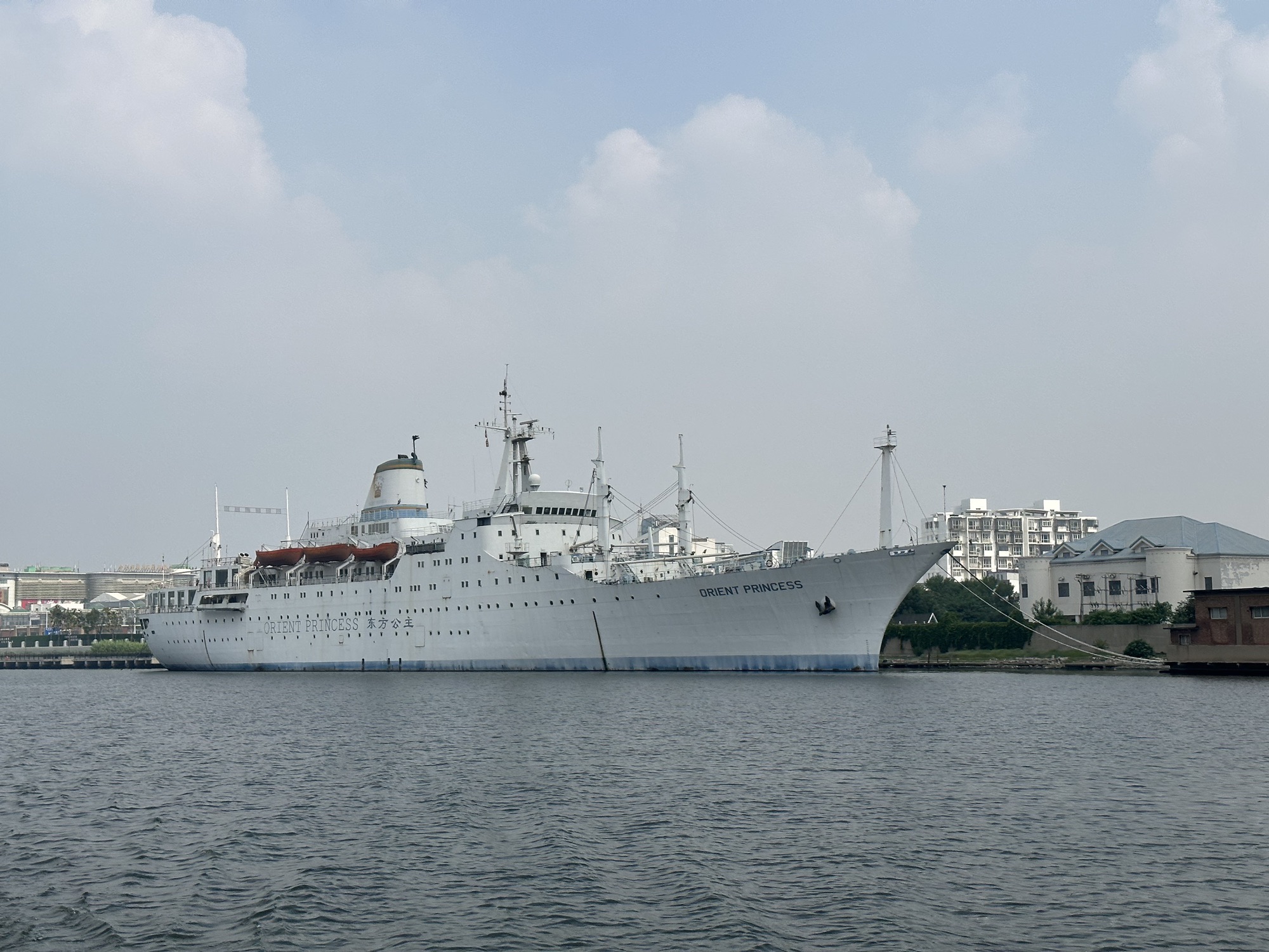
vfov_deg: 30.3
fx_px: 1760
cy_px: 476
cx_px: 634
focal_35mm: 48
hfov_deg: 39.7
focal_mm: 6.86
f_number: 1.78
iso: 64
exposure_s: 1/7634
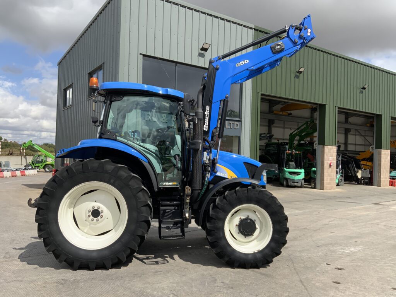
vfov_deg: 48.2
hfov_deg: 61.7
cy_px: 148
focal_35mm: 29
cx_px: 198
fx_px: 332
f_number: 1.8
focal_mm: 3
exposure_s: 1/1730
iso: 16
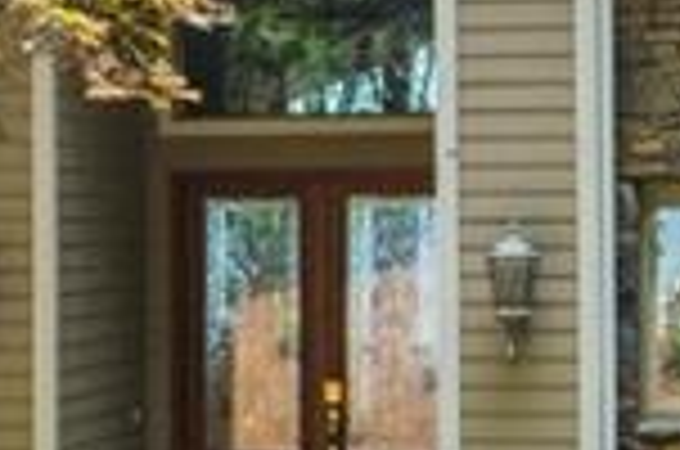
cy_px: 196
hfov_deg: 13.2
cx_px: -81
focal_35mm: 152
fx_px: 2872
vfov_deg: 9.0
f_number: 11
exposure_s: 1/125
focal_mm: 15
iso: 320
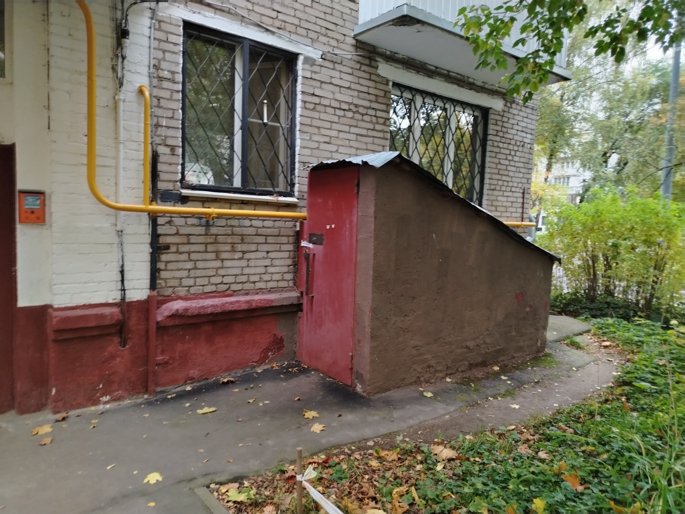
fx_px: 475
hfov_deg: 71.6
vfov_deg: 56.8
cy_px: 257
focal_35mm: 24
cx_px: 342
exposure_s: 1/50
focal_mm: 5.25
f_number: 1.75
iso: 534
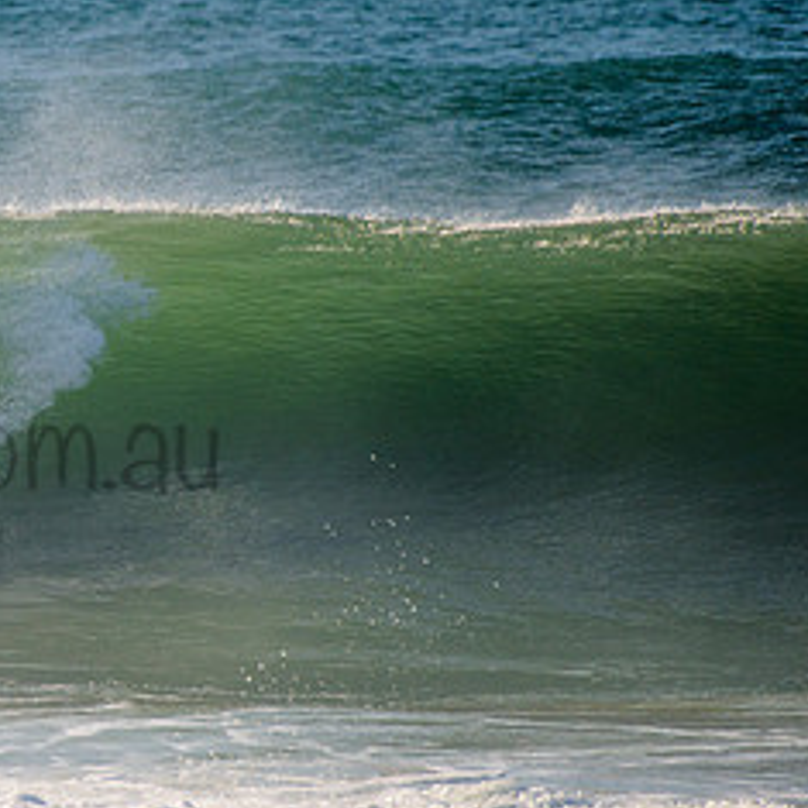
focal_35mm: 1048
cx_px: -144
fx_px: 27676
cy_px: 411
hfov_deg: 1.7
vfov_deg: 1.7
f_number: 5.6
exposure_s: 1/1600
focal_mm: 500
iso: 140
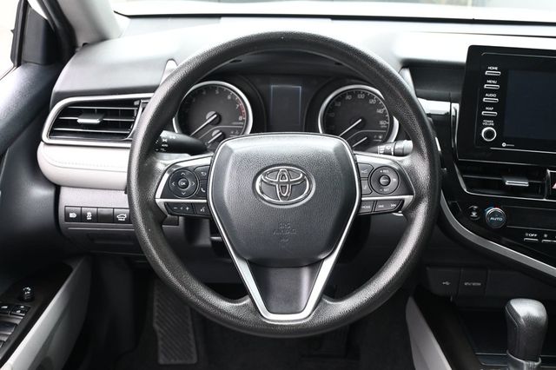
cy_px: 185
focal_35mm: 41
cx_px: 278
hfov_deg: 47.2
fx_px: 637
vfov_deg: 32.4
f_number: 4.5
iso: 1250
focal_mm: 27.5
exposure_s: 1/125
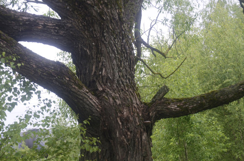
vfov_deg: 13.9
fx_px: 663
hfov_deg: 20.8
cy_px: 70
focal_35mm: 98
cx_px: 95
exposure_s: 1/50
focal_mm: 50
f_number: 3.5
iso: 100
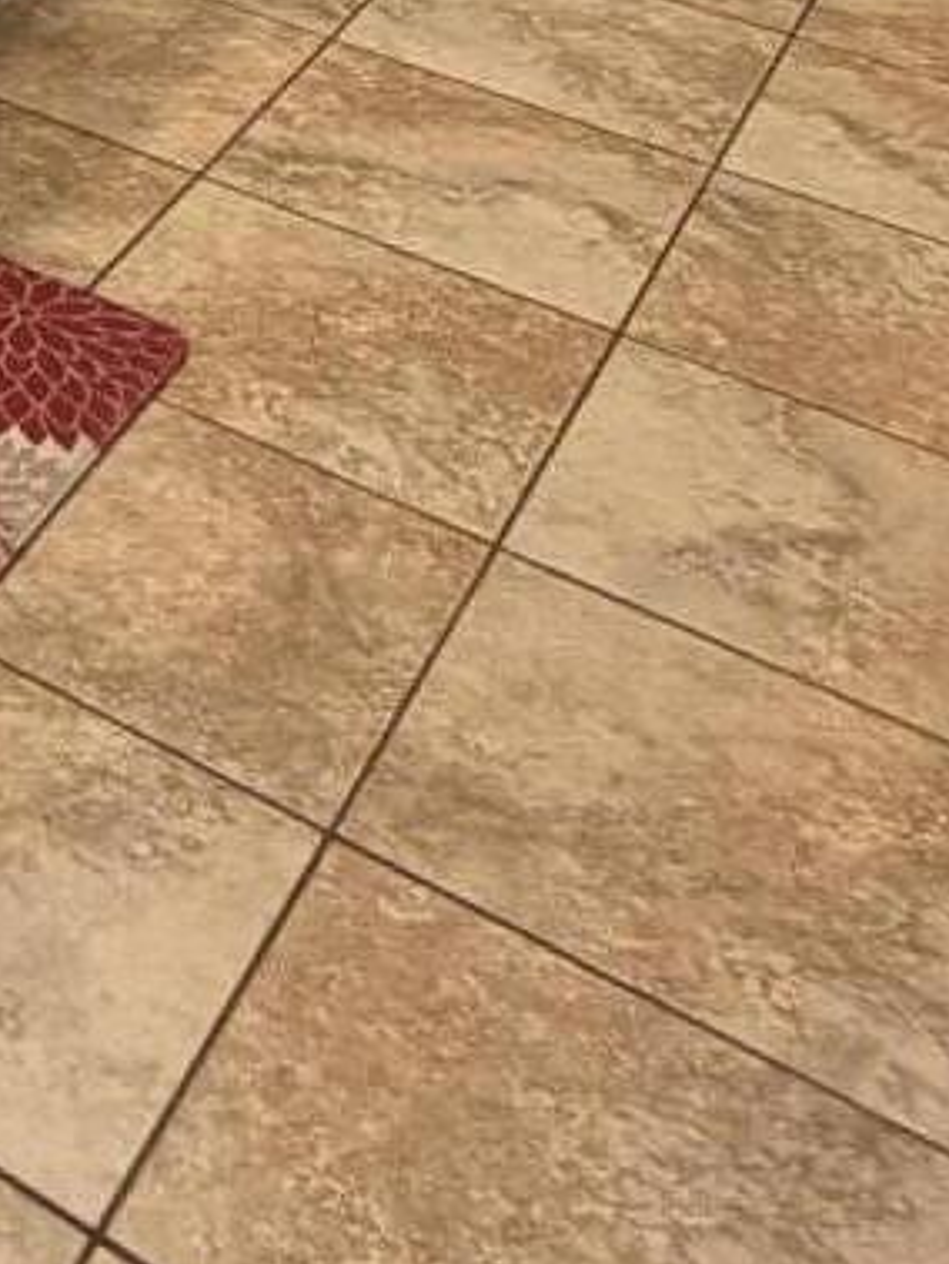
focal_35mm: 74
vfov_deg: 19.5
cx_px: -655
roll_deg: -1.5
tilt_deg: -5.1
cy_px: -1027
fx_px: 2702
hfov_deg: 17.1
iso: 200
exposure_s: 1/60
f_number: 2.2
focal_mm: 2.22
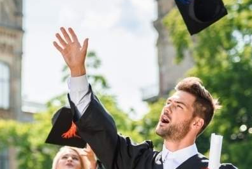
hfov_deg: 8.8
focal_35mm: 233
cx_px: 40
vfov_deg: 5.9
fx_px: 1632
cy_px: 159
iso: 100
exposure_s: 1/1000
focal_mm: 80
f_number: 2.8
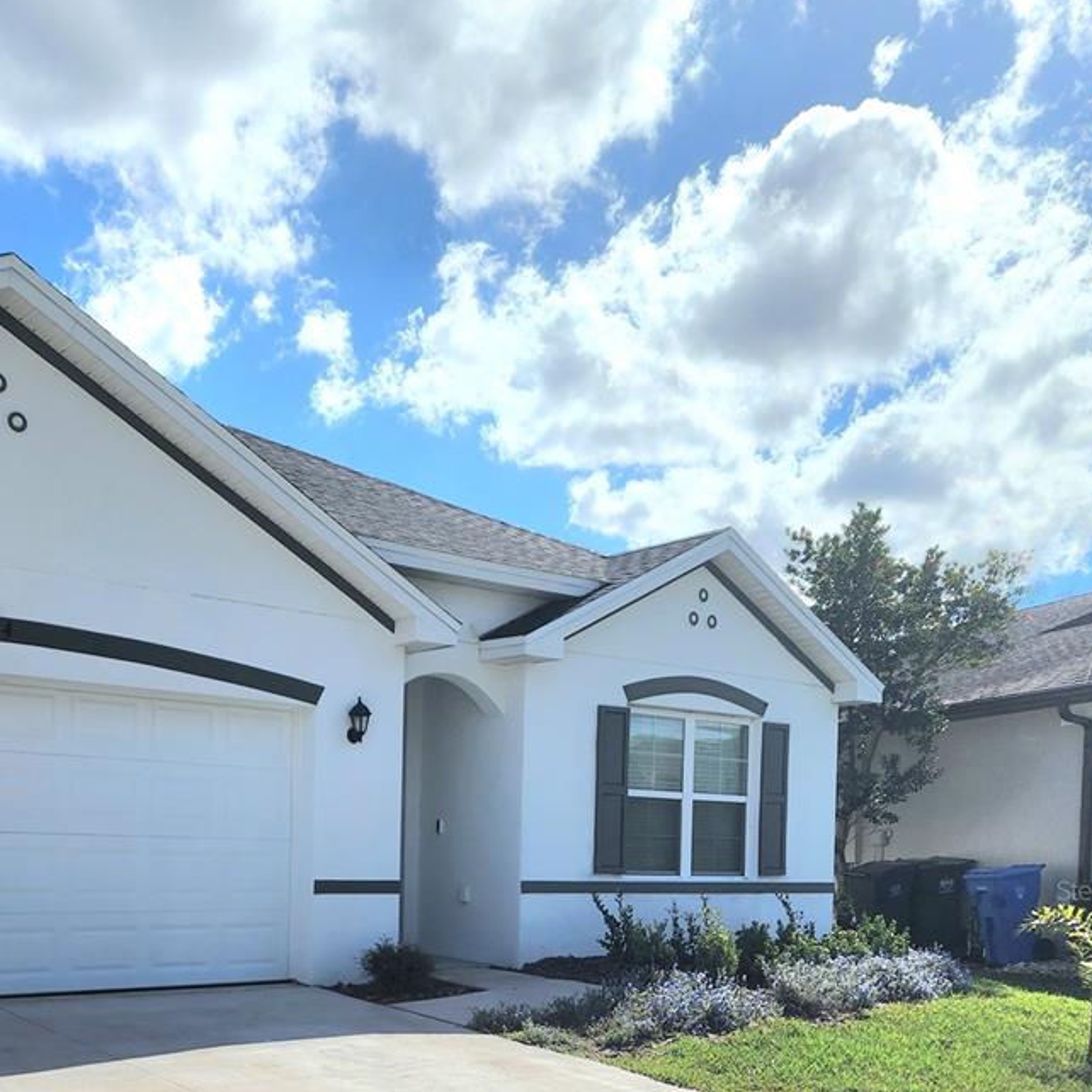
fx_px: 1356
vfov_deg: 41.8
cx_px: 412
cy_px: 890
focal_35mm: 38
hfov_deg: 43.5
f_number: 1.8
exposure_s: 1/3333
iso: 12
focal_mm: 6.4
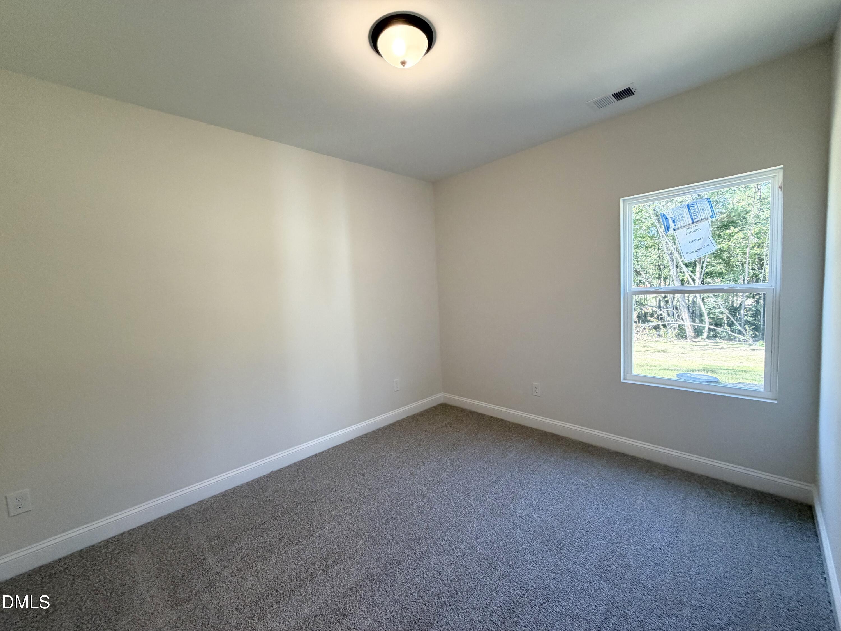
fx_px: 340
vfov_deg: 85.7
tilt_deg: -5.5
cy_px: 316
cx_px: 420
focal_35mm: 14
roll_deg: +3.1
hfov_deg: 102.1
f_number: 2.2
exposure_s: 1/120
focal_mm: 2.22
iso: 200
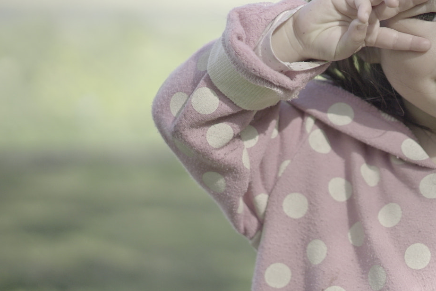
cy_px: 67
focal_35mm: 122
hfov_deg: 16.3
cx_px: 474
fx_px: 1479
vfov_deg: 11.2
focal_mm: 55
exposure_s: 1/8000
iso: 3200
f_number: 1.8
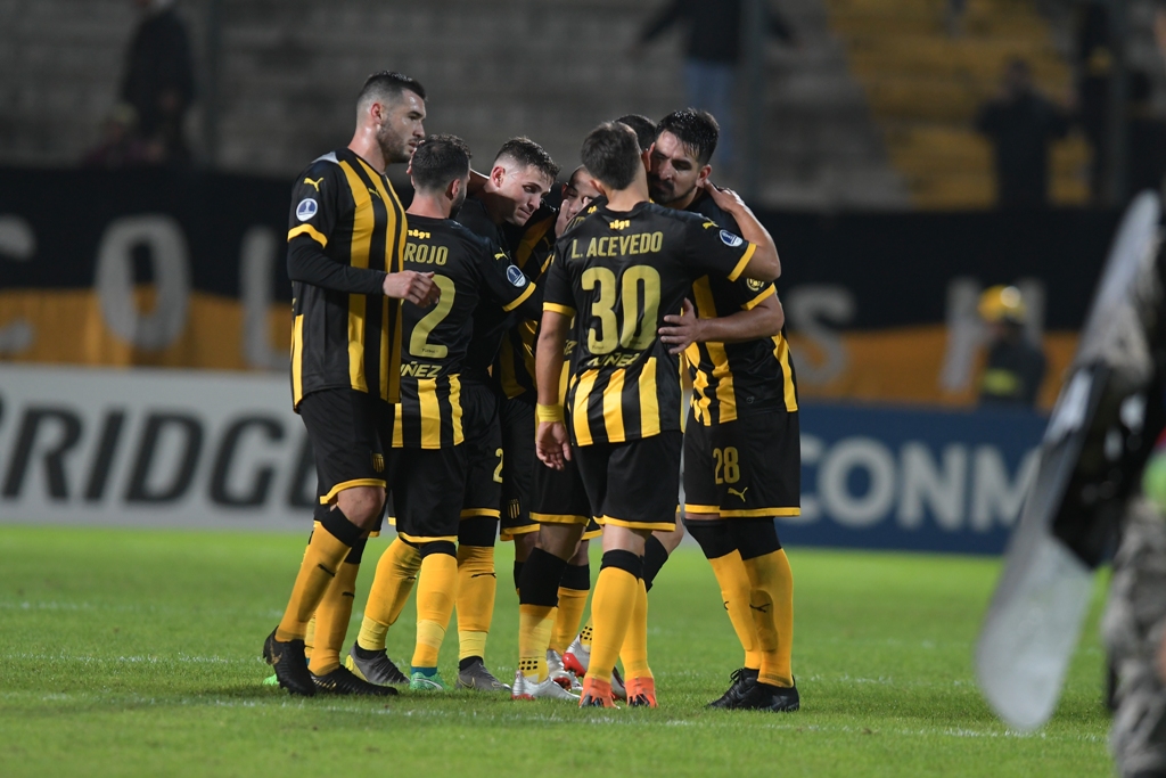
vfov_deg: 2.3
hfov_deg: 3.4
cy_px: 389
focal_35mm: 600
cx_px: 583
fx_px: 19435
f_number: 3.5
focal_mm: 400
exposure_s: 1/640
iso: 2000
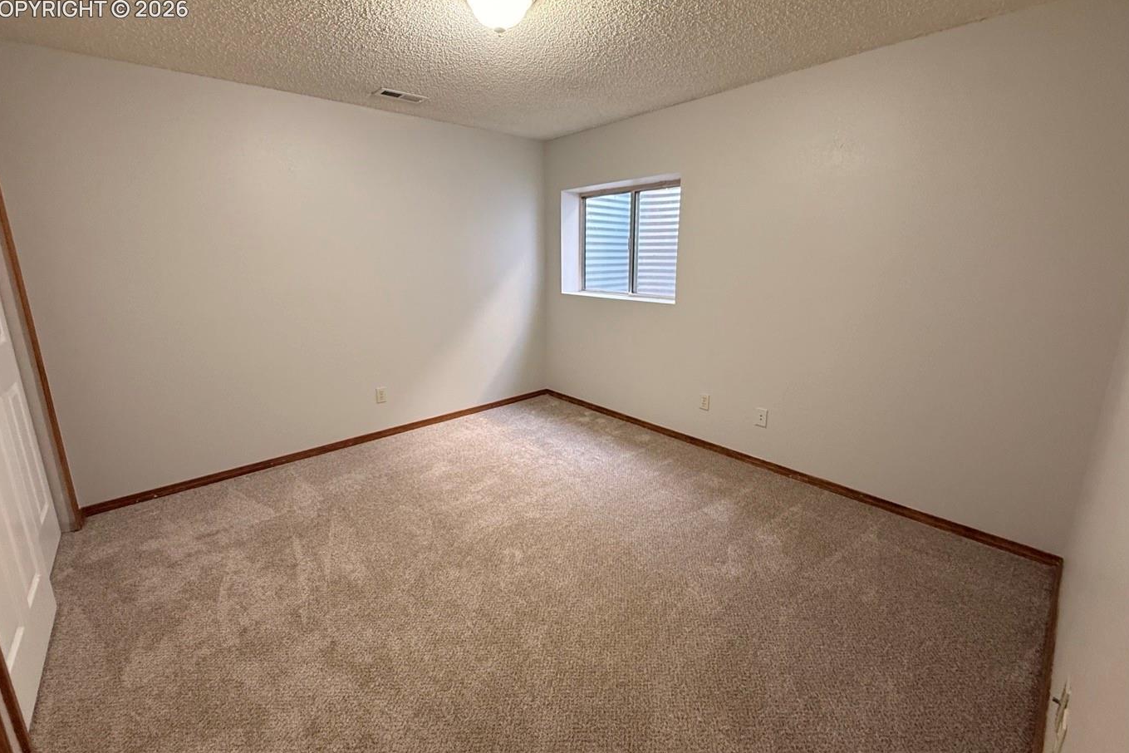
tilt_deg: -11.1
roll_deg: +0.3
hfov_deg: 100.4
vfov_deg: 77.2
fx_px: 470
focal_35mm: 15
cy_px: 353
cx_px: 550
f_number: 2.2
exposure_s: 1/60
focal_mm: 2.22
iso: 250
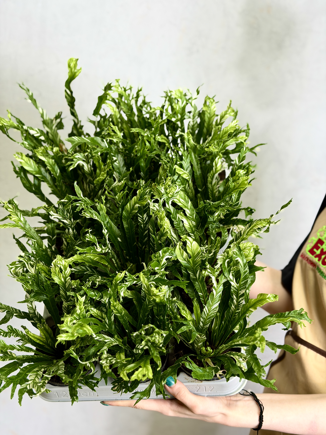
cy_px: 218
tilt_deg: -12.2
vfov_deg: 39.7
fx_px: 603
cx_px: 163
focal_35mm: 48
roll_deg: -3.7
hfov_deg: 30.3
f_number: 1.78
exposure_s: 1/121
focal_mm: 6.76
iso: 64
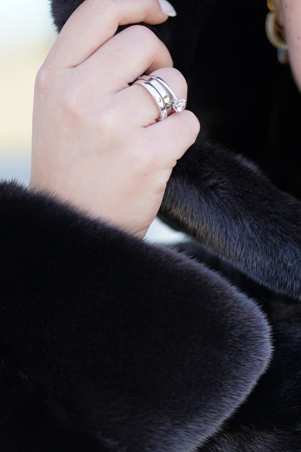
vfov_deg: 8.1
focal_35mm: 253
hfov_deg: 5.4
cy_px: 341
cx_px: 206
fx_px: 3174
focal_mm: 133
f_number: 2.8
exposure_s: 1/250
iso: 160
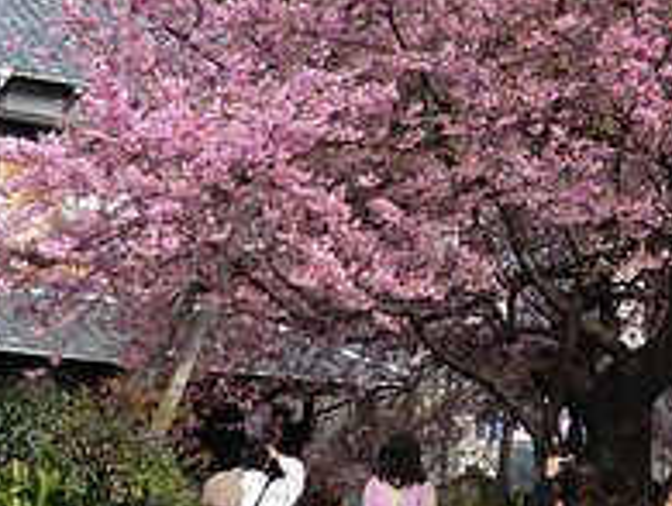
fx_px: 1478
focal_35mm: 76
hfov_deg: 25.1
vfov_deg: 19.1
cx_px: 558
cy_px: 45
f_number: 3.5
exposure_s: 1/1000
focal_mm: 5.2
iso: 160
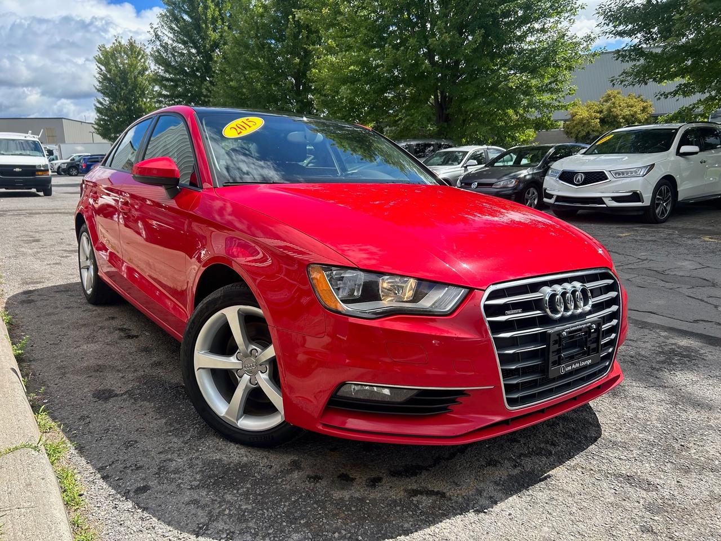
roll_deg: +1.6
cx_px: 360
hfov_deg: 67.3
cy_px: 270
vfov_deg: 53.1
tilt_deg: -10.9
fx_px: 542
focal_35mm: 26
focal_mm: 5.7
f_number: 1.5
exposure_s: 1/2083
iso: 50
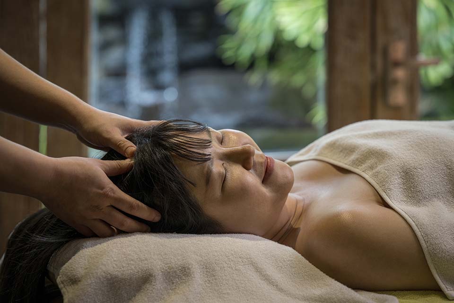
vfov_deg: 15.0
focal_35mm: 91
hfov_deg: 22.4
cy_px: 152
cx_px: 227
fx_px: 1148
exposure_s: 1/200
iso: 800
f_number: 4
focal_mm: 91
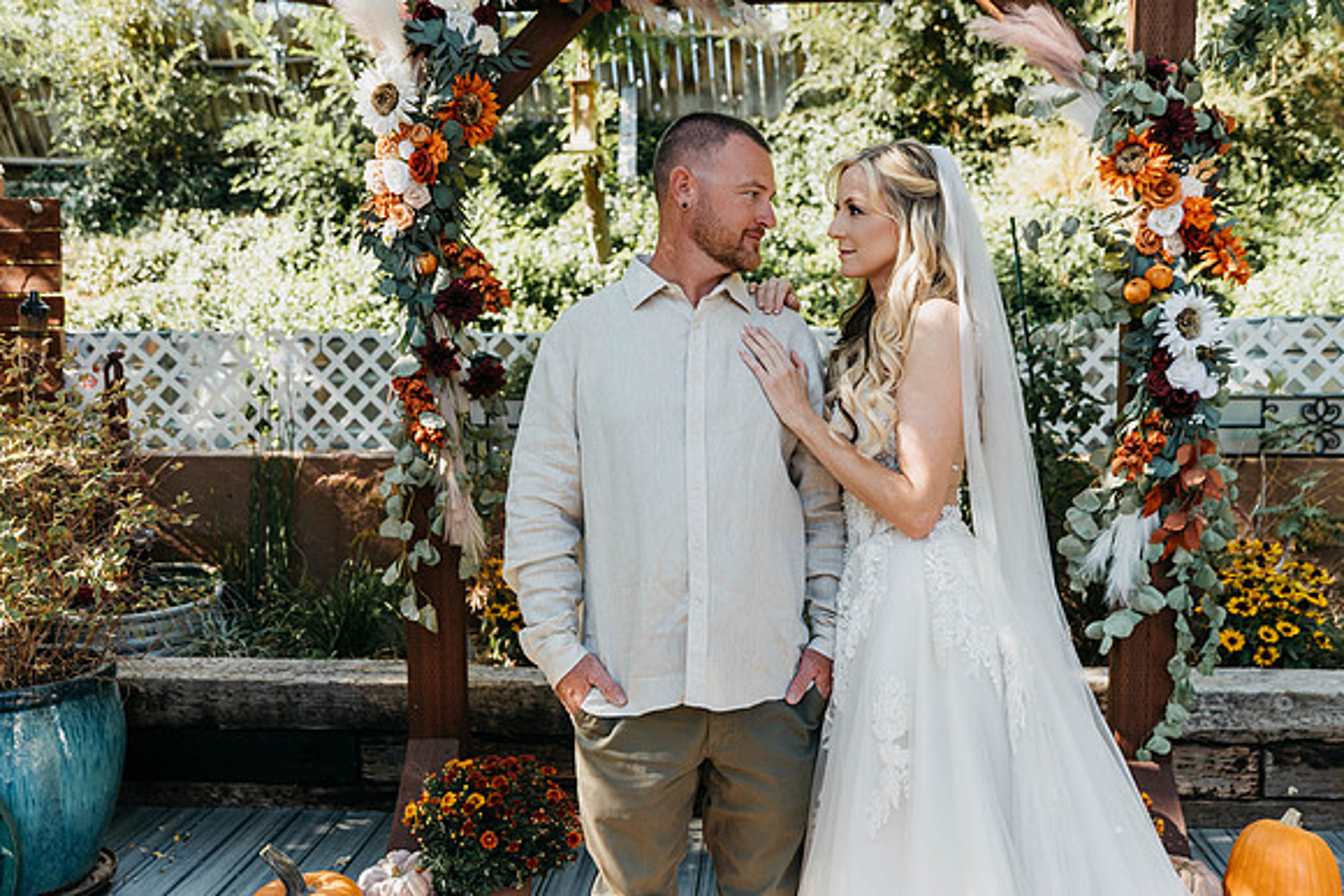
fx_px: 1195
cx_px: 672
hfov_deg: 58.7
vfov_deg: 41.1
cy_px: 448
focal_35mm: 32
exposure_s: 1/500
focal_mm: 32
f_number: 2.8
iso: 160
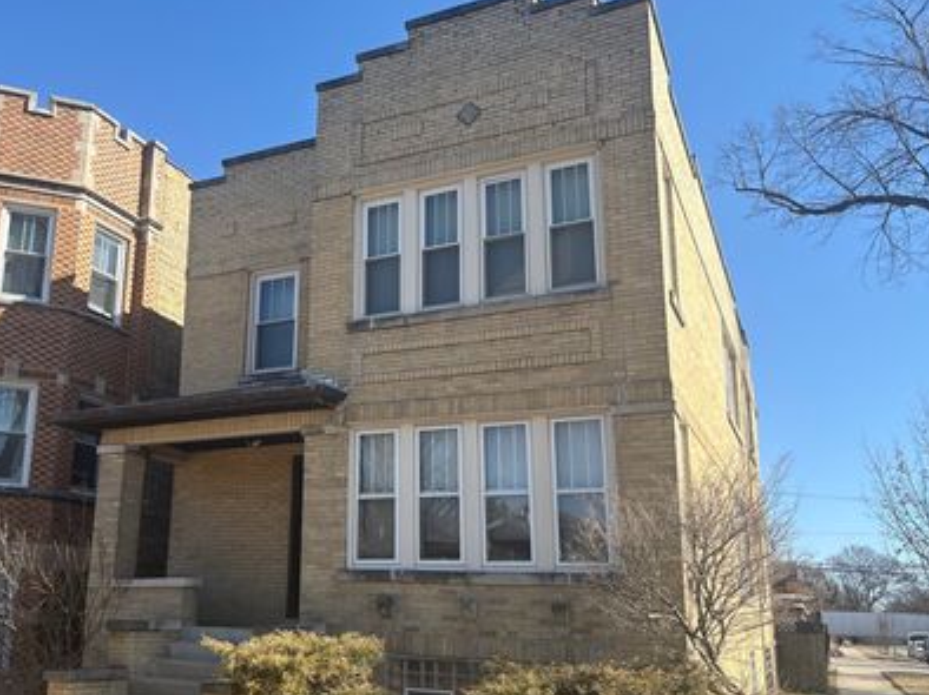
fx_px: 885
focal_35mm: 33
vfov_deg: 42.8
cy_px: 395
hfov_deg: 54.8
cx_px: 349
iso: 50
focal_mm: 5.96
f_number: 1.6
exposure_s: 1/1626
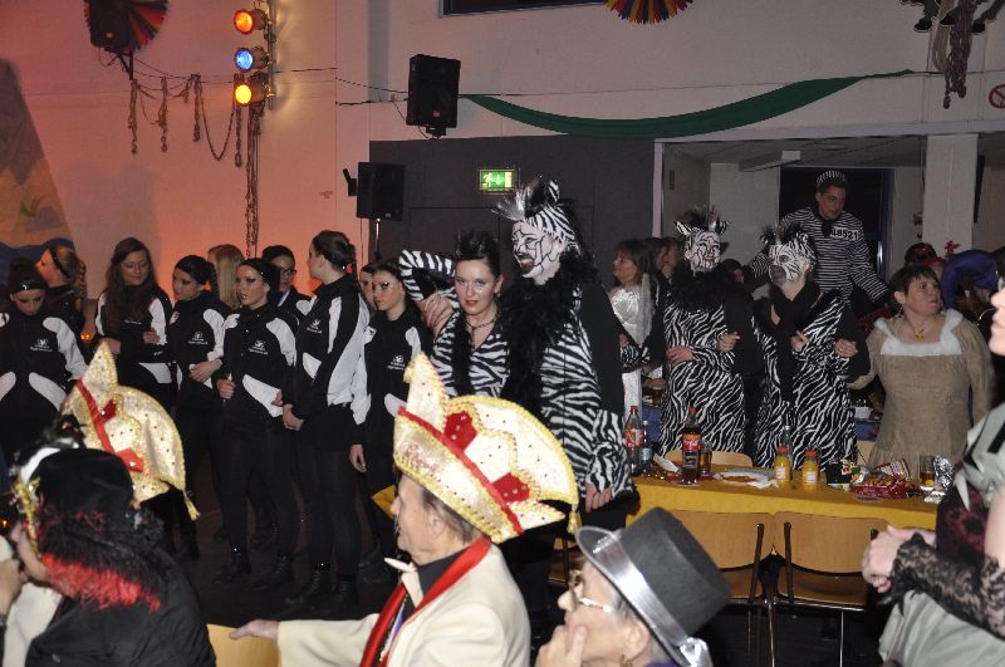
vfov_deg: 34.1
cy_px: 334
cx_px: 502
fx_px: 1087
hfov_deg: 49.6
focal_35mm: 39
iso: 400
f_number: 5
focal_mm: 26
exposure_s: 1/60
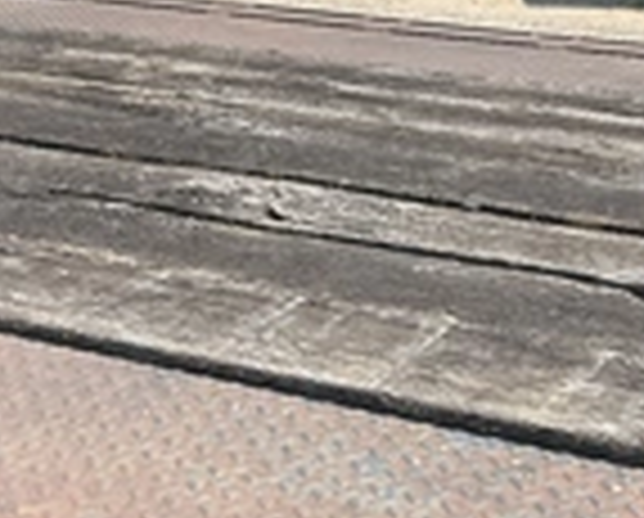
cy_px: 432
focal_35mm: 79
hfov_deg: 24.0
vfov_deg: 19.2
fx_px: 1509
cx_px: 423
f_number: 1.8
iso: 25
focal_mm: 3
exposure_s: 1/997
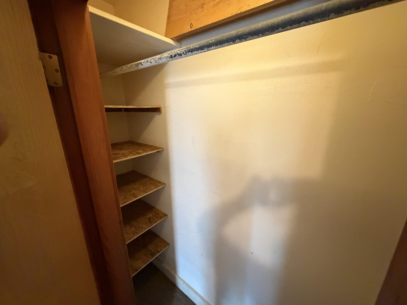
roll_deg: +0.2
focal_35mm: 14
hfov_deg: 102.1
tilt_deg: -16.0
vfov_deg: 85.7
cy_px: 152
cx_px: 204
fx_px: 165
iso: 1250
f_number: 2.2
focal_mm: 2.22
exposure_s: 1/60
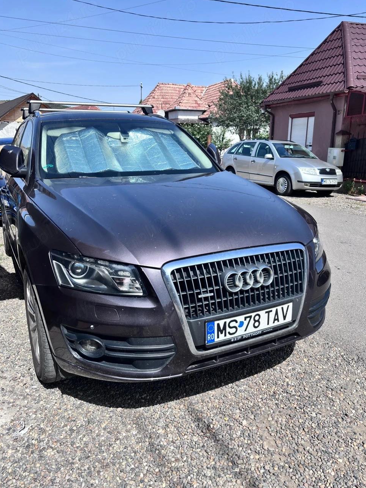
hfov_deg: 51.4
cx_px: 181
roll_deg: -0.7
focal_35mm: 27
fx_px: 381
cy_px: 243
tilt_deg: -14.7
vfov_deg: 65.3
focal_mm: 5.96
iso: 50
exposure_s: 1/3021
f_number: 1.6
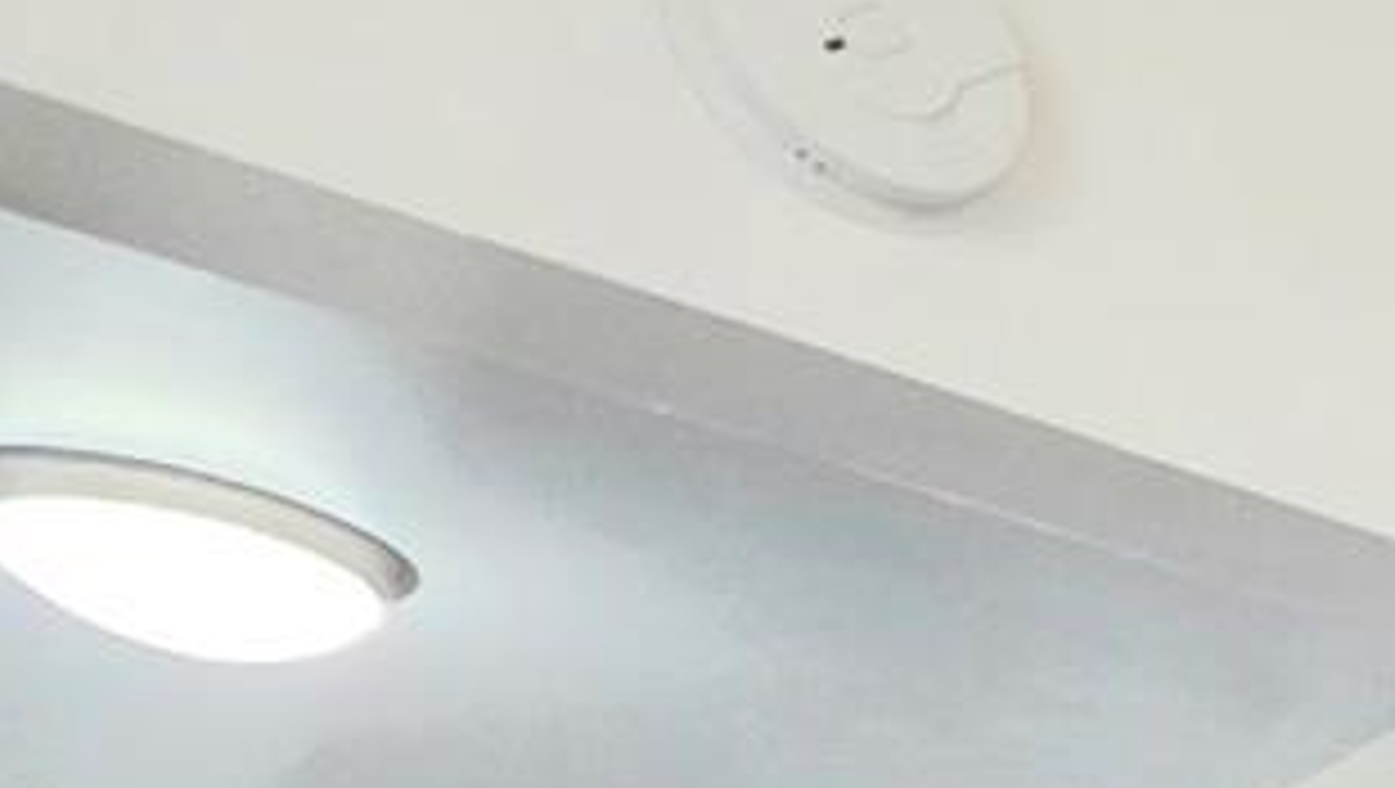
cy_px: 2179
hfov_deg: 17.0
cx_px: 3051
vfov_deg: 11.6
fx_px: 2703
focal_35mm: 73
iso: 100
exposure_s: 1/120
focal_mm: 2.2
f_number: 1.9
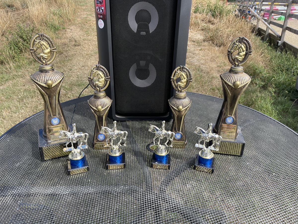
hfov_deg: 67.3
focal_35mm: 26
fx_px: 224
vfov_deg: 53.1
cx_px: 149
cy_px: 112
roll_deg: +1.4
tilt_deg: -26.9
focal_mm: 5.1
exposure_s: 1/1439
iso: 32
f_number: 1.6
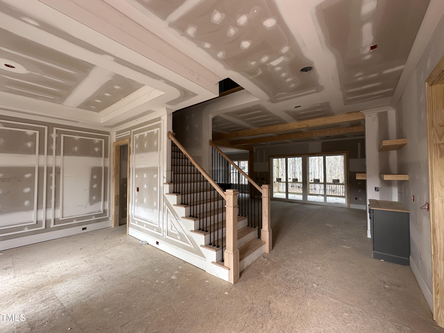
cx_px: 222
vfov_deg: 85.7
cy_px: 166
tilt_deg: +2.1
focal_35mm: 14
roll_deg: -0.4
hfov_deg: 102.1
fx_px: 180
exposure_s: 1/99
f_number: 2.2
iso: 100
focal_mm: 2.22
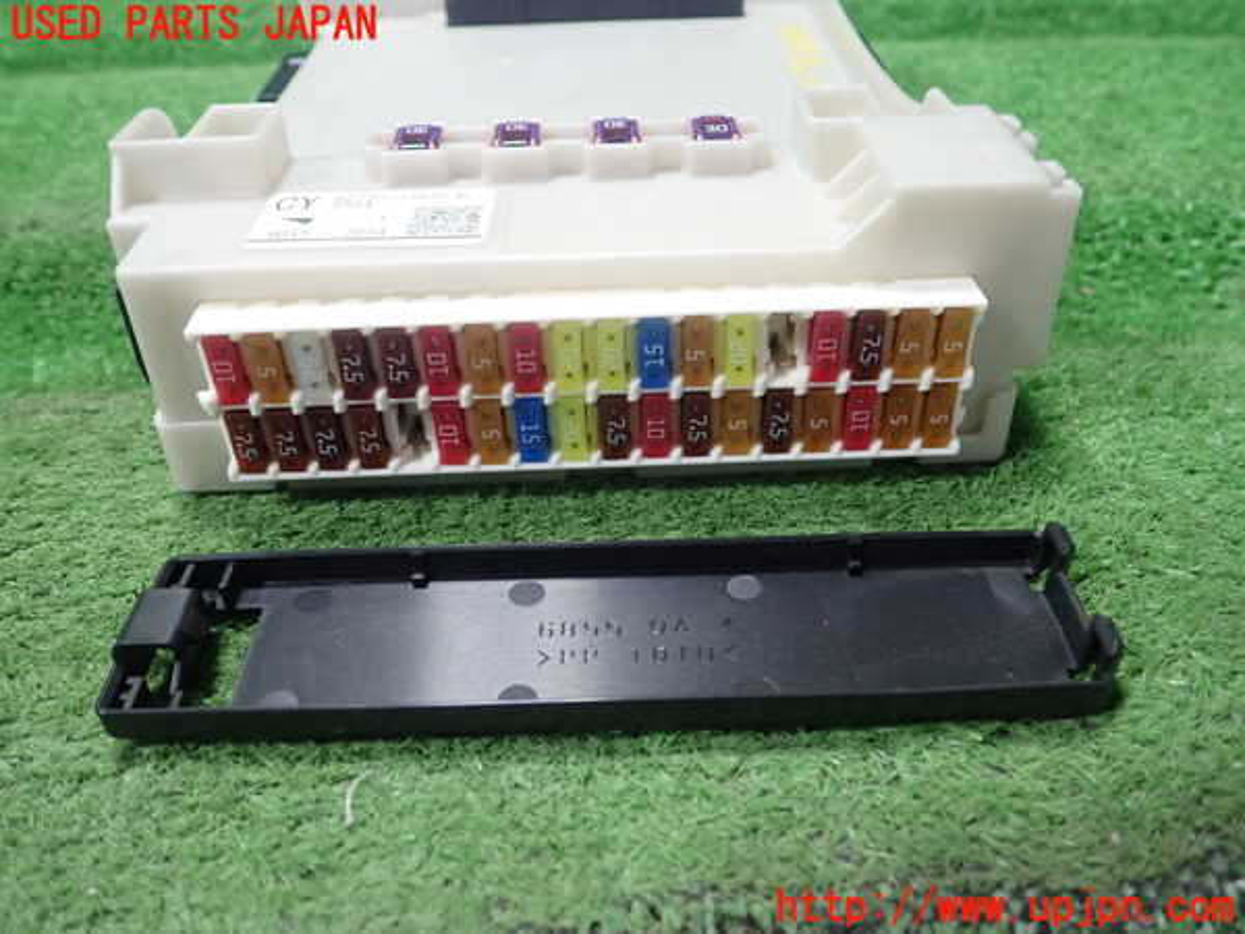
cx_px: 622
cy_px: 467
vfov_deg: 46.8
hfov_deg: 60.0
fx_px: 1079
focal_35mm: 30
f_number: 2.3
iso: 500
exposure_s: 1/125
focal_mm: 5.5
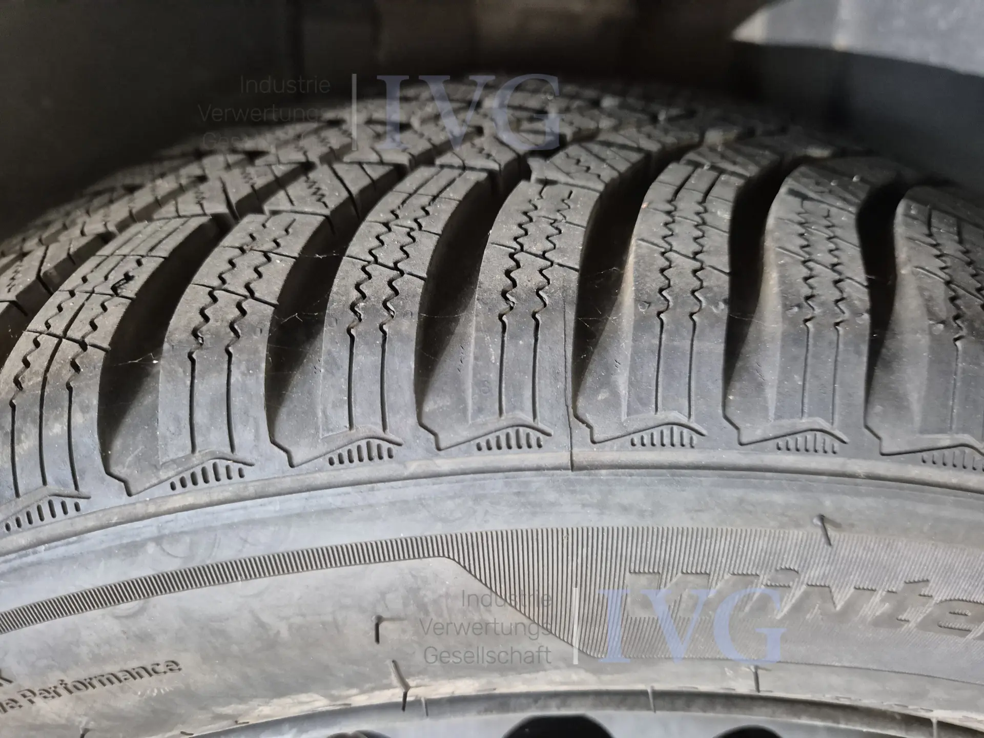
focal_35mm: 23
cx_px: 492
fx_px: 654
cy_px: 369
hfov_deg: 73.9
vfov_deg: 58.9
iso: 1250
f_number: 1.8
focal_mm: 5.4
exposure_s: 1/100
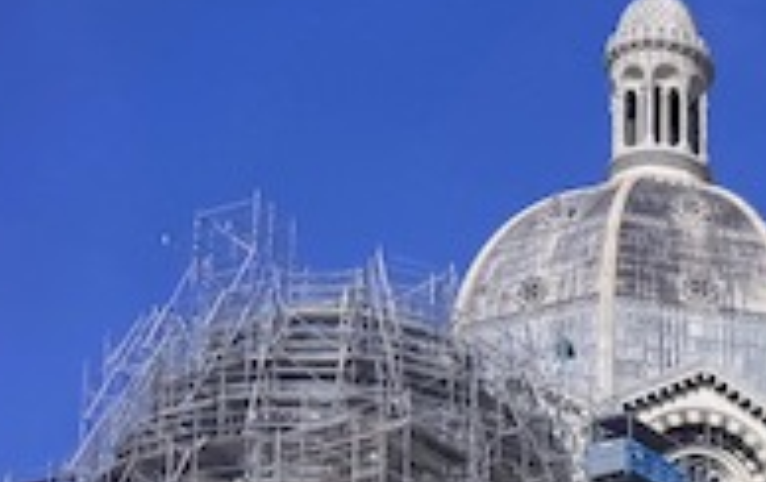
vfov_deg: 9.2
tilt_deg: +16.3
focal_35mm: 134
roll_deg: +2.7
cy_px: 988
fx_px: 2802
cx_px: 1331
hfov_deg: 14.0
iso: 50
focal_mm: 6.76
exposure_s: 1/121
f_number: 1.78
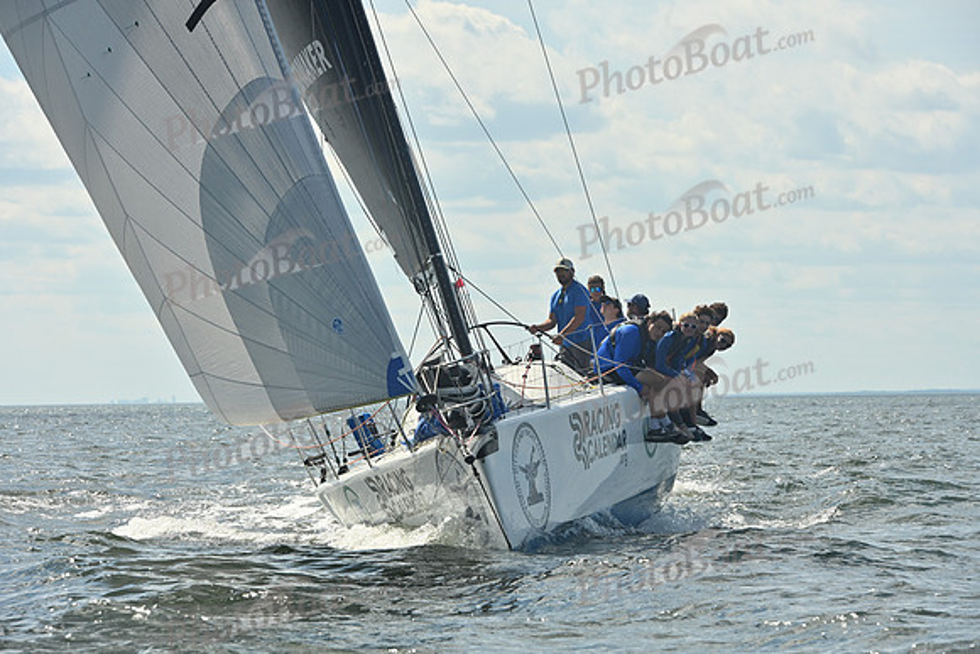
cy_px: 327
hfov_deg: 12.4
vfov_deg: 8.3
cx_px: 490
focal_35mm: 165
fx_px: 4493
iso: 250
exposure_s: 1/1000
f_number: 11
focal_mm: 165
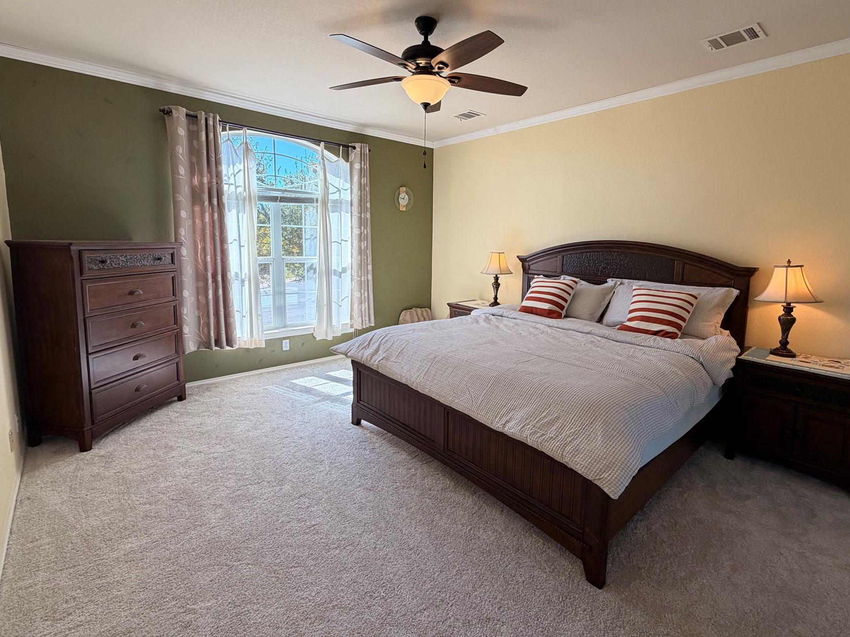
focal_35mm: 17
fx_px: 417
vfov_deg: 74.6
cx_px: 445
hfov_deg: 91.0
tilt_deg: -6.7
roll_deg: -0.8
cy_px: 290
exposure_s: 1/120
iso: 50
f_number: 2.2
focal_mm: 2.22
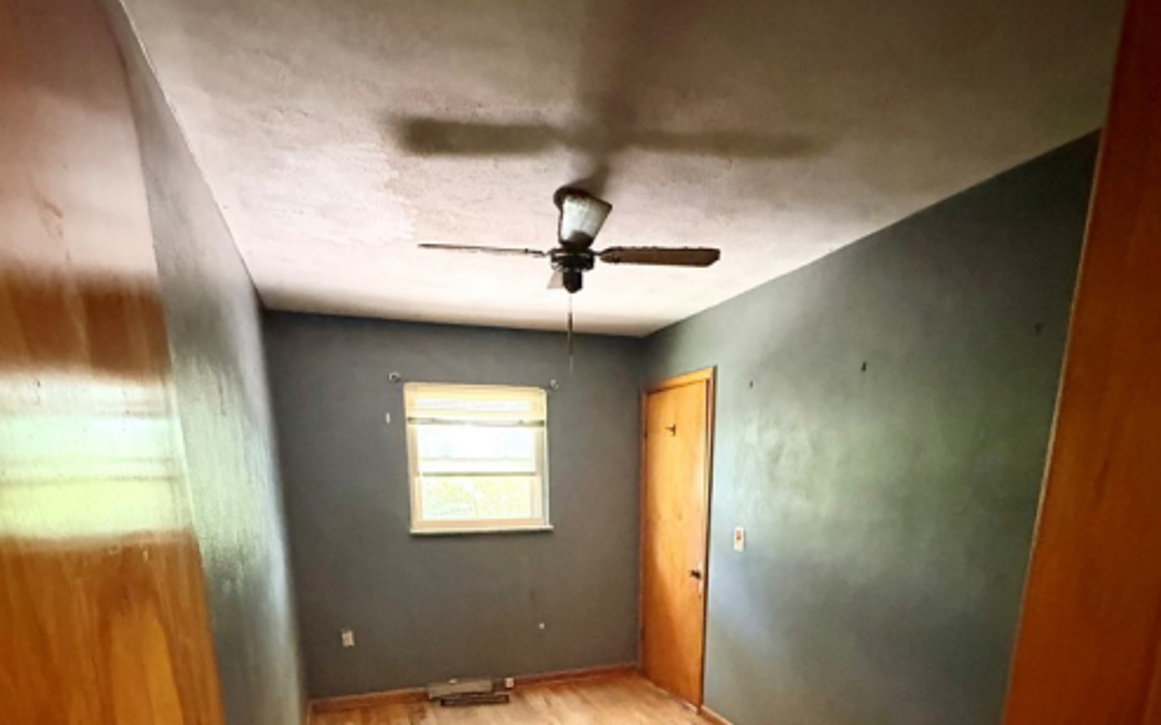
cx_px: 577
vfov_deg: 53.5
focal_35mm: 20
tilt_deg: -15.6
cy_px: 628
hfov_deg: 85.1
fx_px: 633
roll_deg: +0.3
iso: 1250
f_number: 2.2
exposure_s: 1/38
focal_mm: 2.22
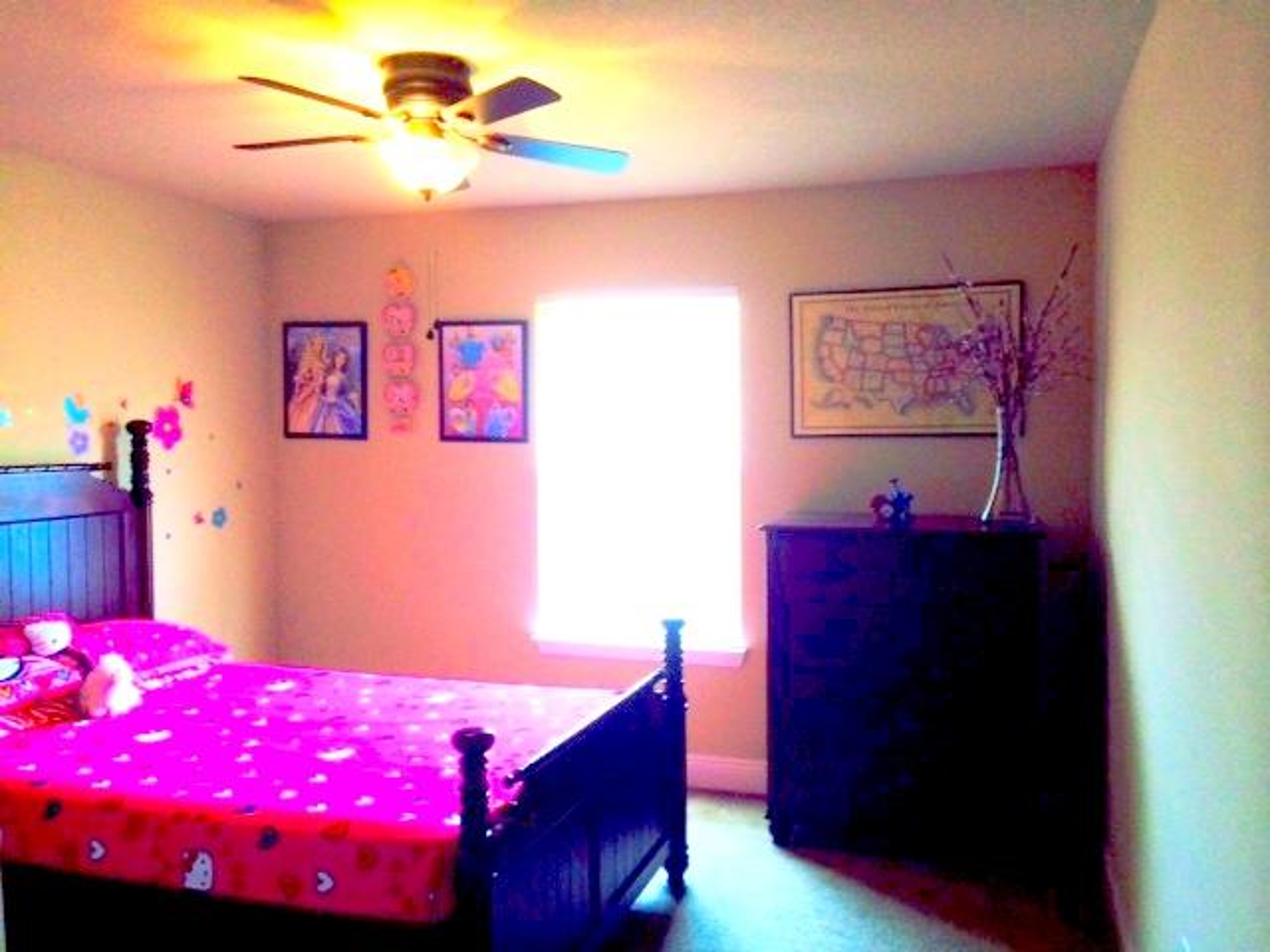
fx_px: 1101
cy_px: 476
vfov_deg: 46.8
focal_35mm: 30
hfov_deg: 60.0
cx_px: 635
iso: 64
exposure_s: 1/30
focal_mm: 4.12
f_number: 2.2
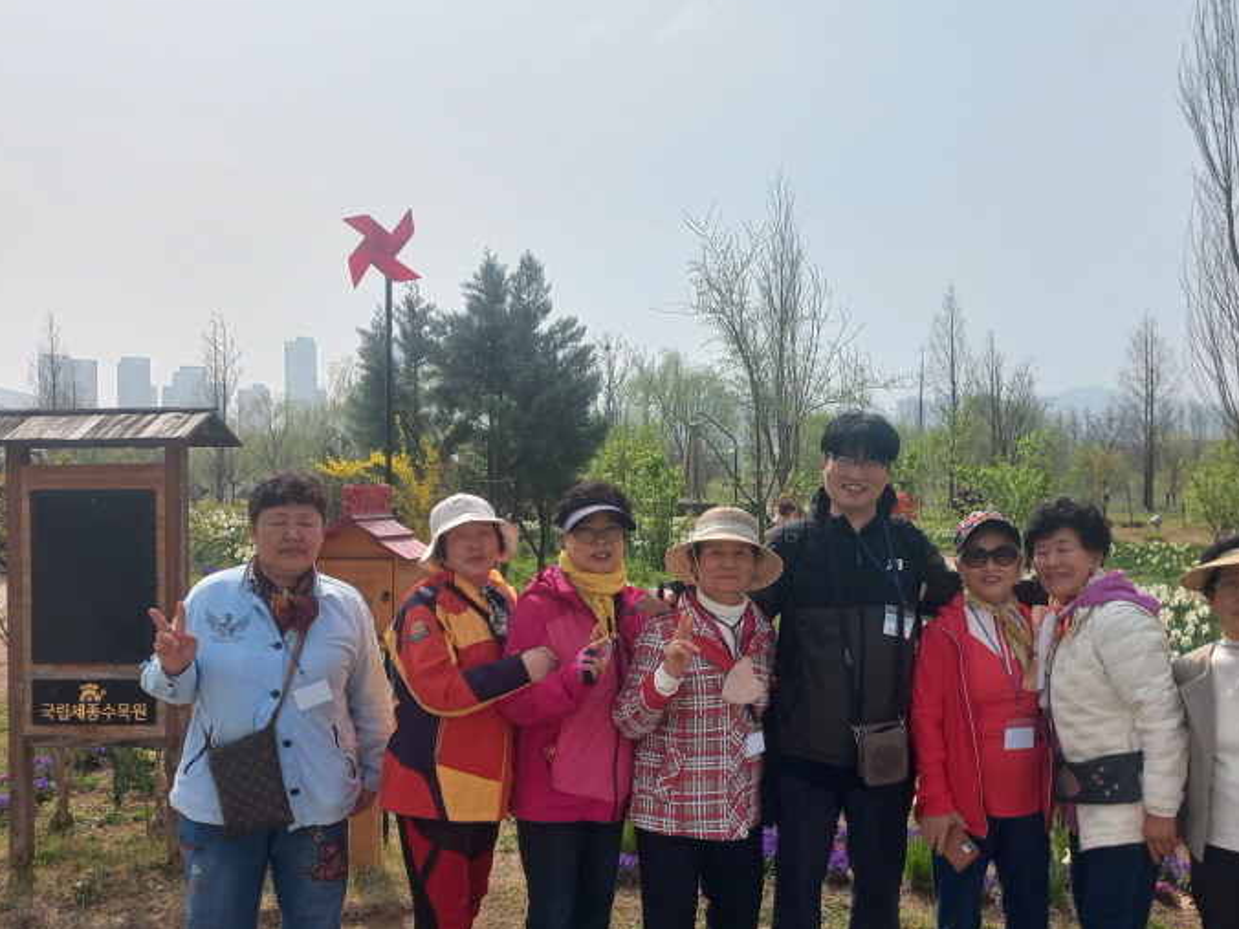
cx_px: 759
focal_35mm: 37
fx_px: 1324
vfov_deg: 38.6
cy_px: 511
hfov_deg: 49.7
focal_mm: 4.6
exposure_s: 1/817
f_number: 1.8
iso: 25
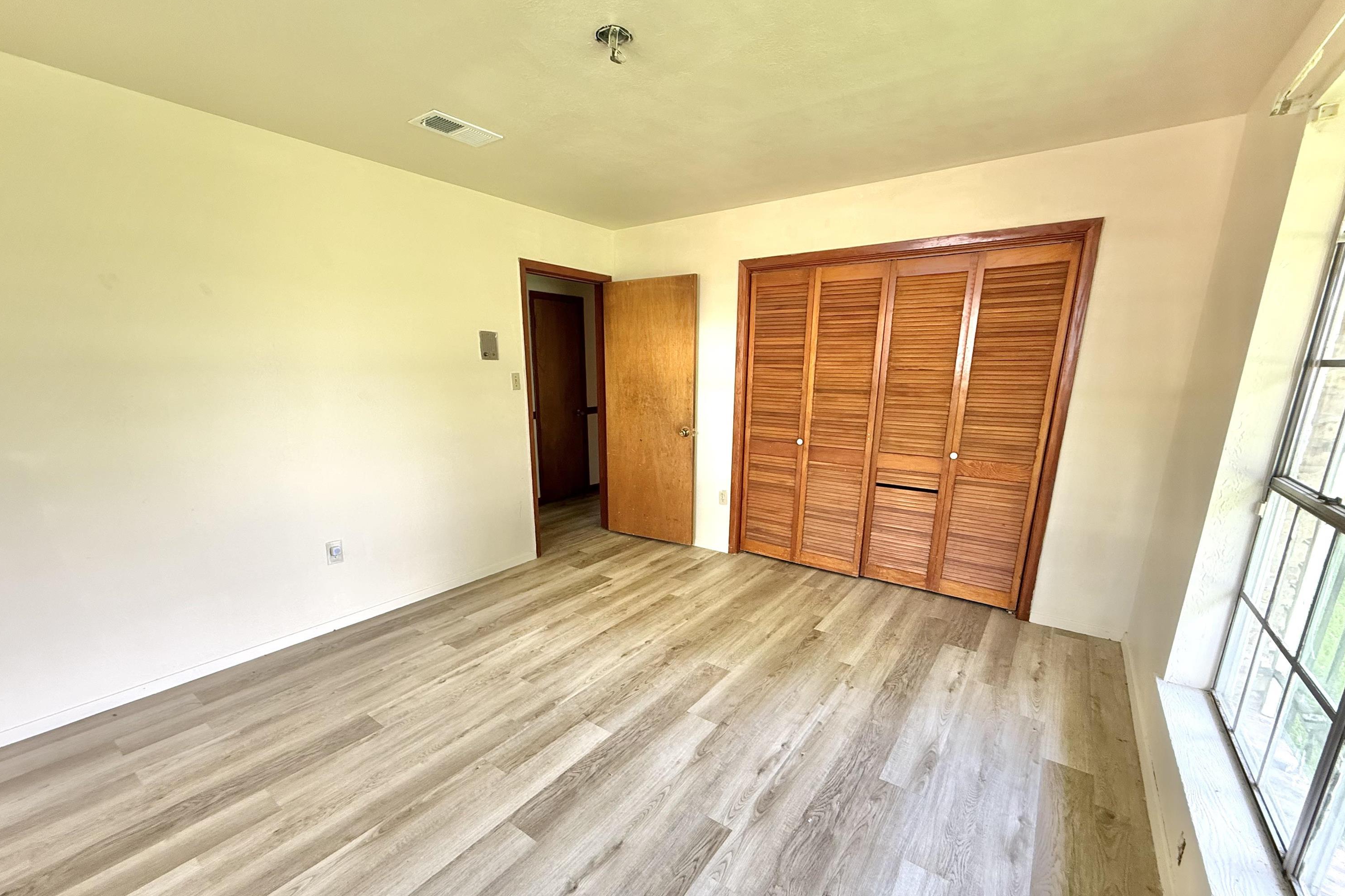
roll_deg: -0.1
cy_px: 507
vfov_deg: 76.9
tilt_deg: -14.0
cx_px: 654
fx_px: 560
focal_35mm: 15
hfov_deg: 100.4
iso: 200
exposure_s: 1/99
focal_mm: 2.22
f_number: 2.2
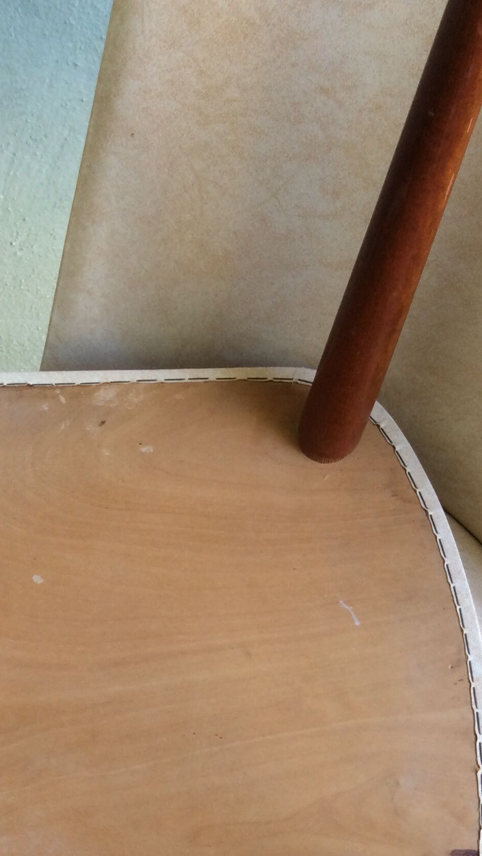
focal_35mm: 54
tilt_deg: -61.7
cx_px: 122
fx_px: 1227
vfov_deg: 37.7
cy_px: 618
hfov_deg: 22.0
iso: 40
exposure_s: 1/25
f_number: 2.4
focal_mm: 3.3
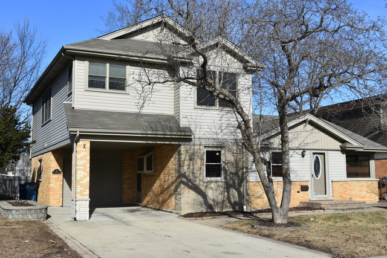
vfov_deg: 31.9
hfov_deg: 46.4
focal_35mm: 42
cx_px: 194
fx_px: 452
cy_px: 129
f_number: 8
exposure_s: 1/500
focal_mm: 28
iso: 200
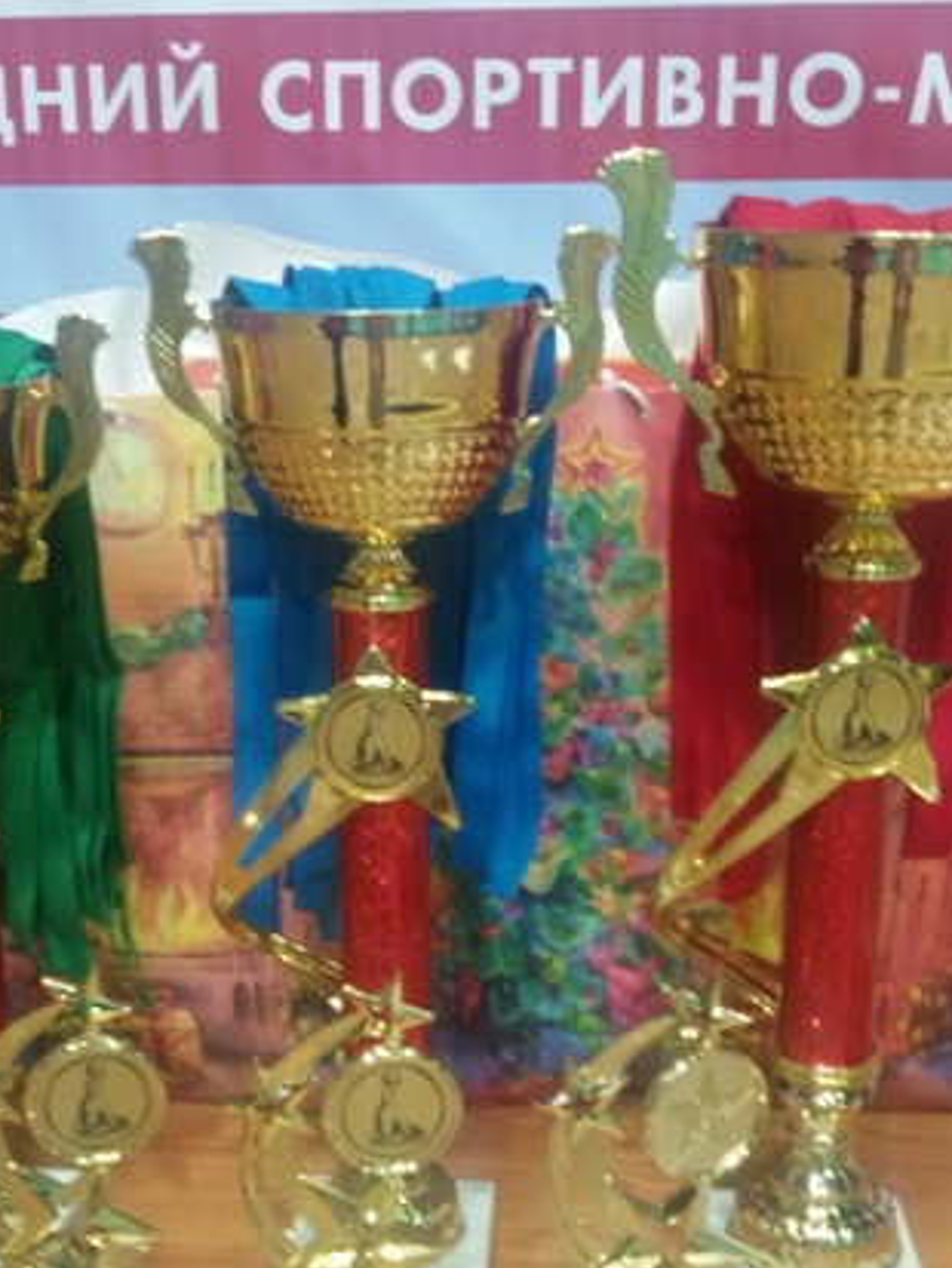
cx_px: 430
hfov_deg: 30.3
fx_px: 1759
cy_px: 811
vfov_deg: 39.3
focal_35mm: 48
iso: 200
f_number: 2.4
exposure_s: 1/25
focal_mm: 2.93
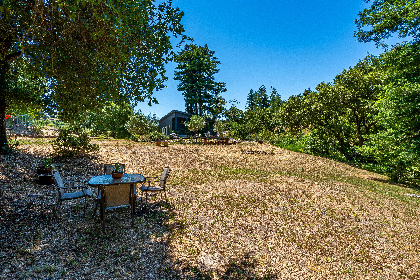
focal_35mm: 16
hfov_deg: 96.7
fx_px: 187
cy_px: 140
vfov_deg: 73.7
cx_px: 210
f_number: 11
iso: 400
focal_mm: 16
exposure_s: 1/400
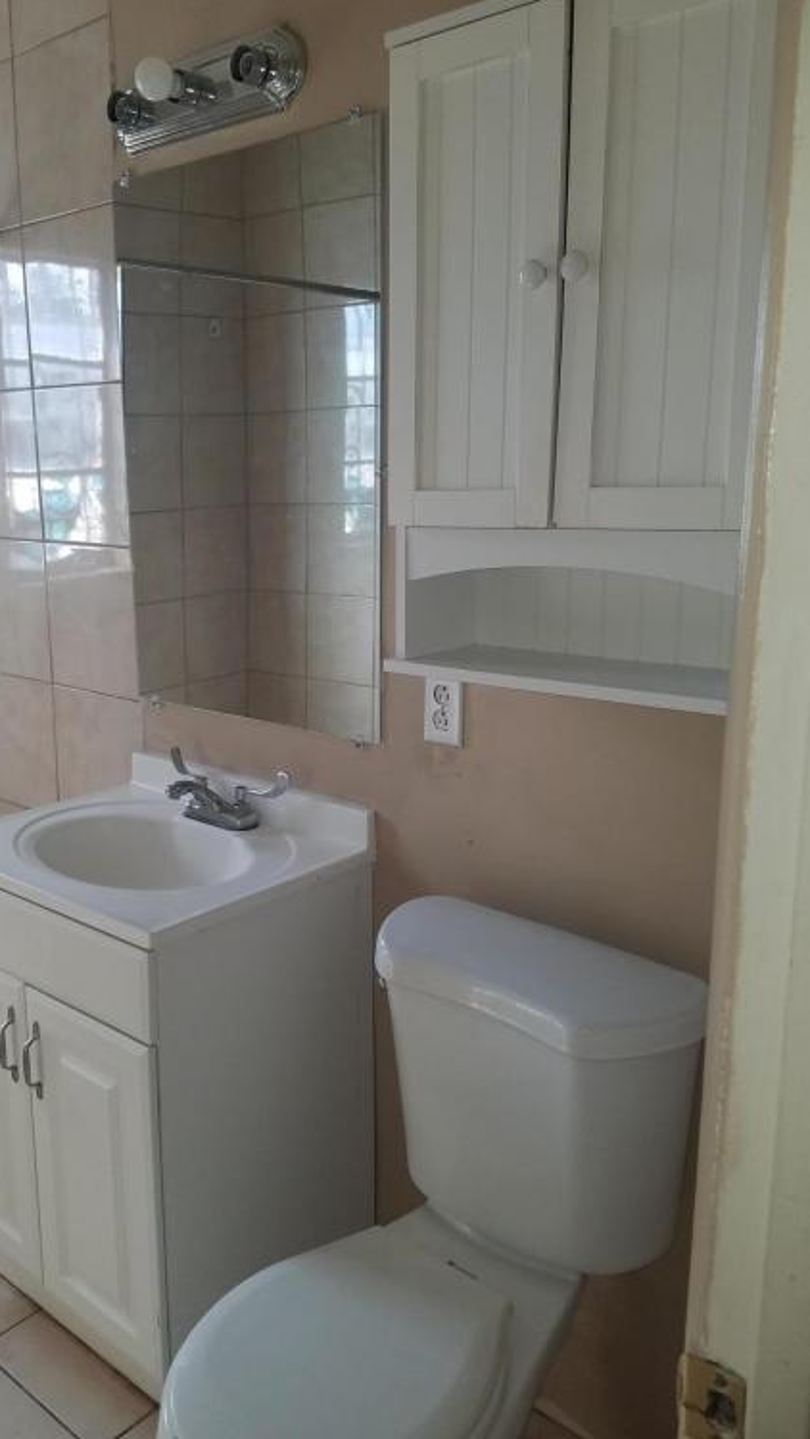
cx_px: 332
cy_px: 733
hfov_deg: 40.0
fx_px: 1107
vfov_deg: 66.1
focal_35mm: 29
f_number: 1.7
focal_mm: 4.2
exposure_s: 1/100
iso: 80
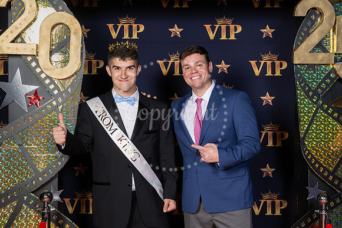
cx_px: 171
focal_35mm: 64
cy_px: 114
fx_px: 608
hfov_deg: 31.4
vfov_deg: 21.3
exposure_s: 1/125
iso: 400
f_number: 8
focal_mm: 64
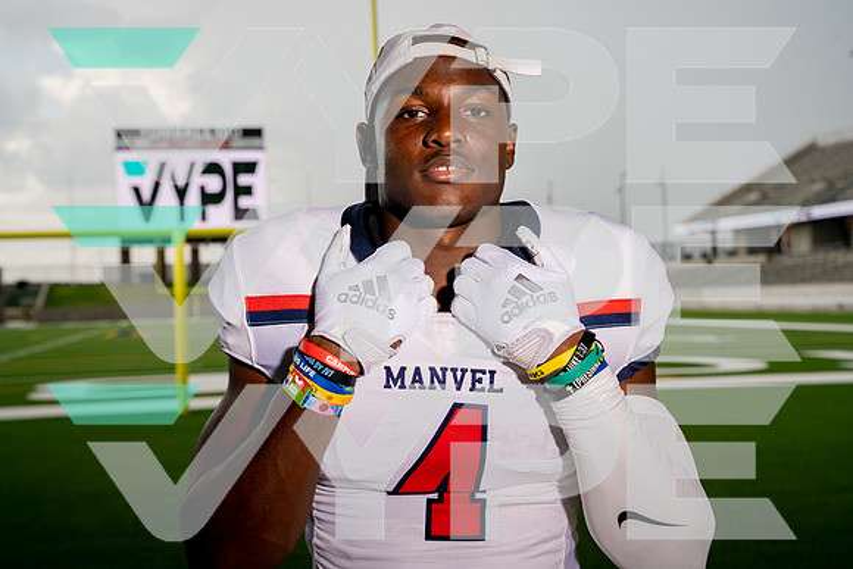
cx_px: 426
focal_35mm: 54
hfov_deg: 36.9
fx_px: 1280
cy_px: 284
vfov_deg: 25.1
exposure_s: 1/1600
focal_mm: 54
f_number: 6.3
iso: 1000
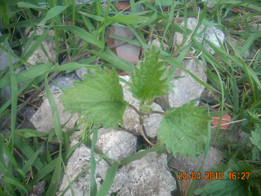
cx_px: 130
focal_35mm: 37
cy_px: 98
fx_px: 279
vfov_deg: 38.7
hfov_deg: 50.1
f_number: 2.8
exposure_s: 1/37.2
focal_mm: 6.2
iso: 64
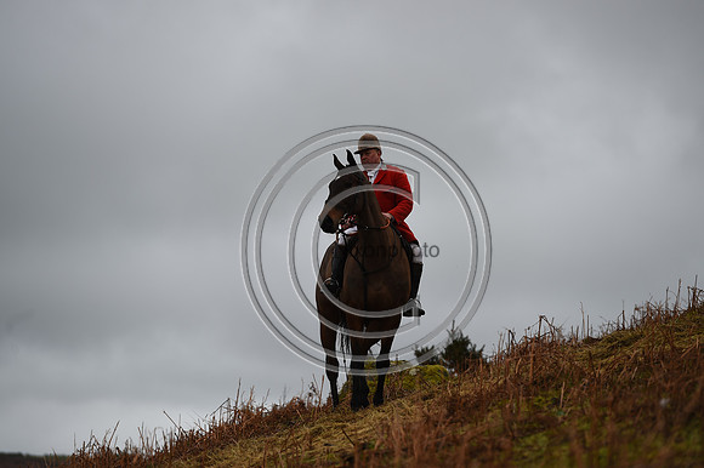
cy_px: 234
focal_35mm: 190
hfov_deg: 10.8
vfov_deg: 7.2
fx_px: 3713
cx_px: 352
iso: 140
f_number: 4.5
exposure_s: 1/800
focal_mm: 190
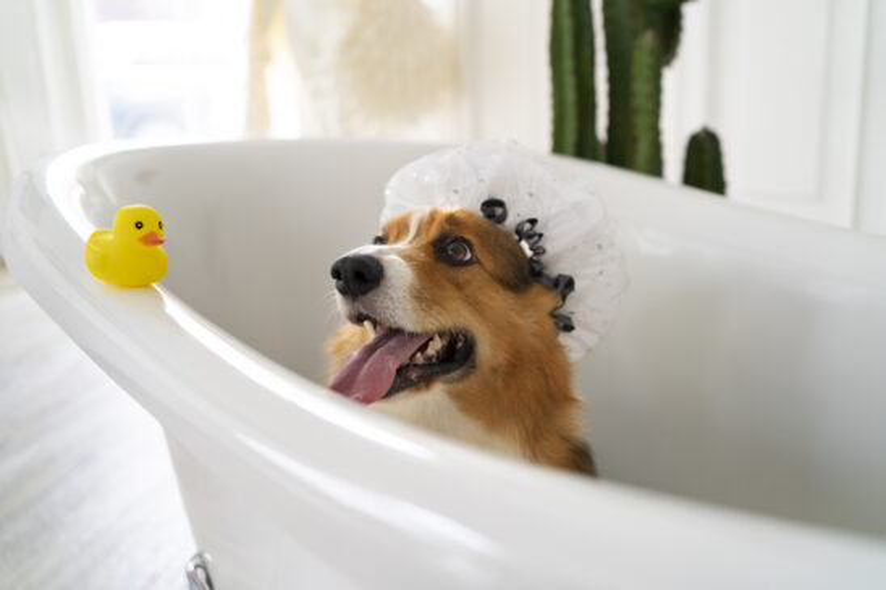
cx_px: 443
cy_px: 295
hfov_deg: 54.4
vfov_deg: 37.8
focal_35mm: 35
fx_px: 861
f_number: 3.2
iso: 400
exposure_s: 1/200
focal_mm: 35
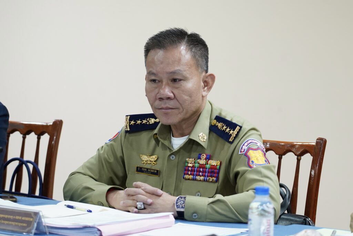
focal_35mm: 105
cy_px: 118
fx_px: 1030
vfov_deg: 13.0
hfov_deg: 19.5
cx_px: 176
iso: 3200
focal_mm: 105
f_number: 4
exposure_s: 1/100
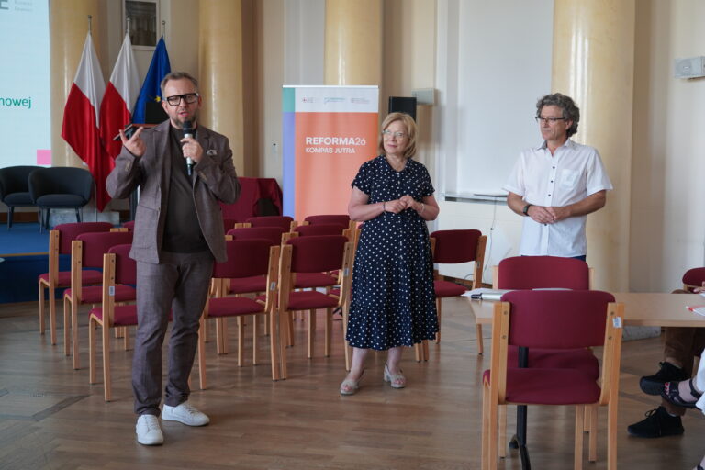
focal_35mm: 46
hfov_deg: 42.7
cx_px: 352
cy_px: 235
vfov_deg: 29.2
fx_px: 901
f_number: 4
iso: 1250
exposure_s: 1/160
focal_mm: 46
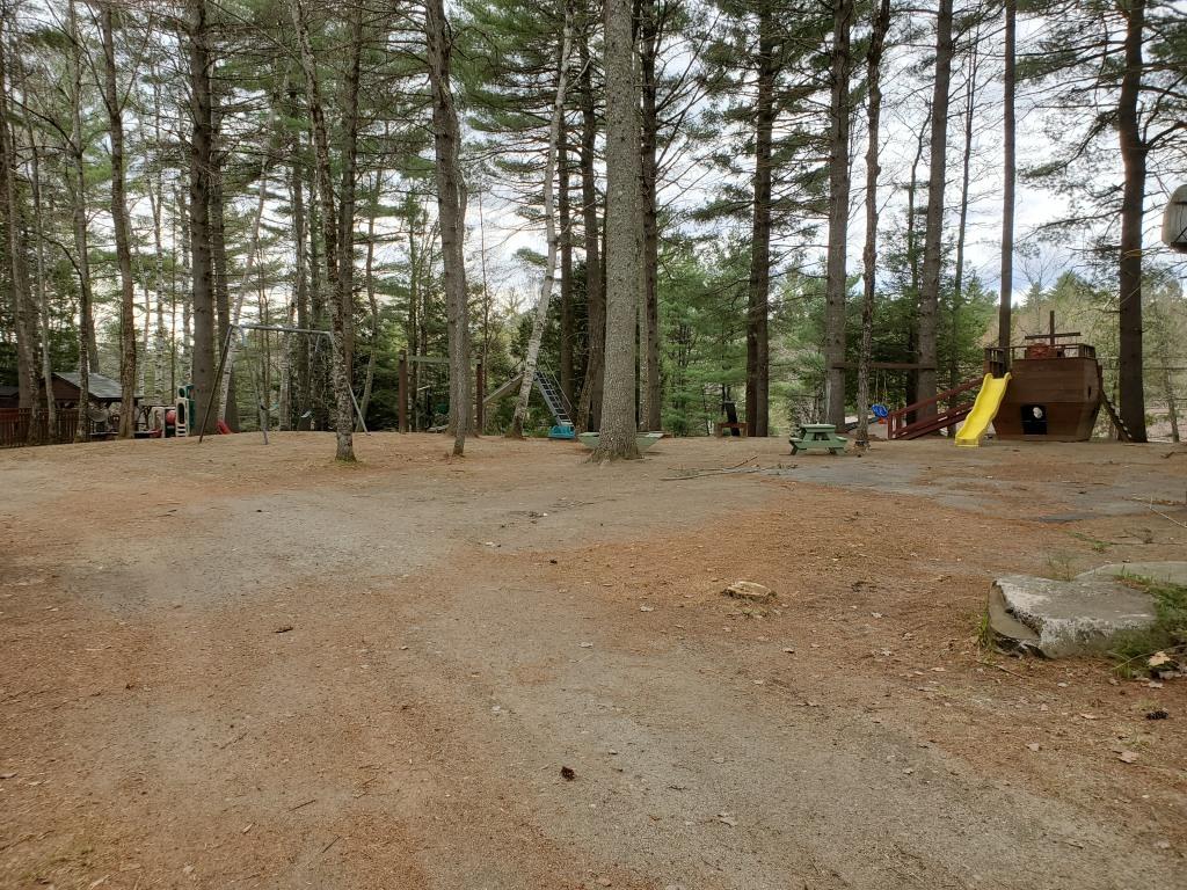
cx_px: 594
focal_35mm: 26
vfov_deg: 53.1
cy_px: 445
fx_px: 892
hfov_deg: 67.3
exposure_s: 1/209
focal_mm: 4.3
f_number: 2.4
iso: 50
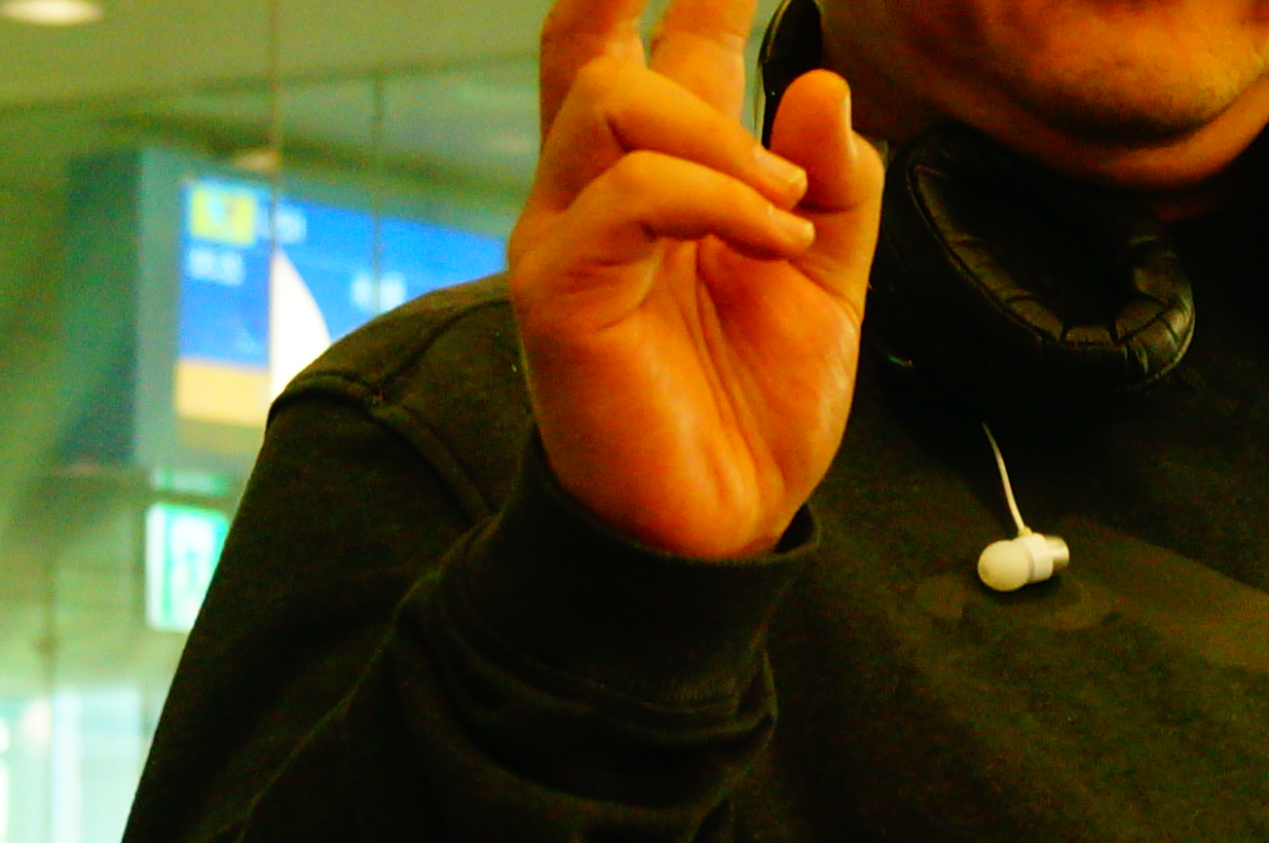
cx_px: 1622
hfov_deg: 13.5
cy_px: 247
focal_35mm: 147
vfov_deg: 9.3
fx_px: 5176
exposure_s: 1/60
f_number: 4.5
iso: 1250
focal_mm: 26
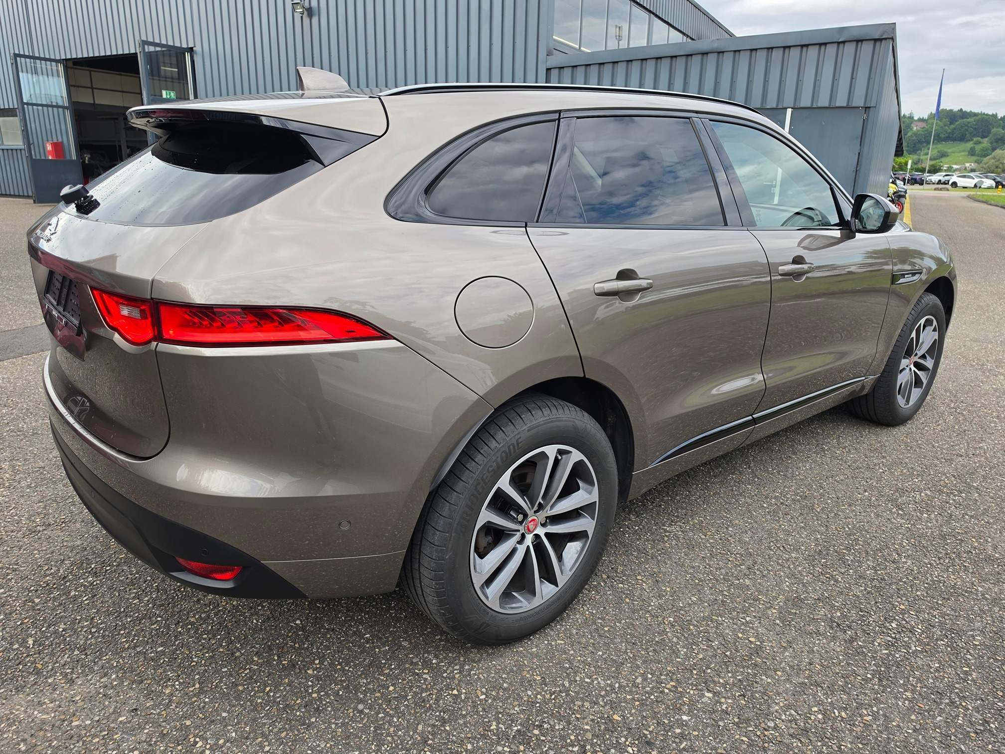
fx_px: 668
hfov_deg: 73.9
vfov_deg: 58.9
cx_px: 502
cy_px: 377
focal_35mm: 23
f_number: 1.4
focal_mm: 6.5
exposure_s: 1/185
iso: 10
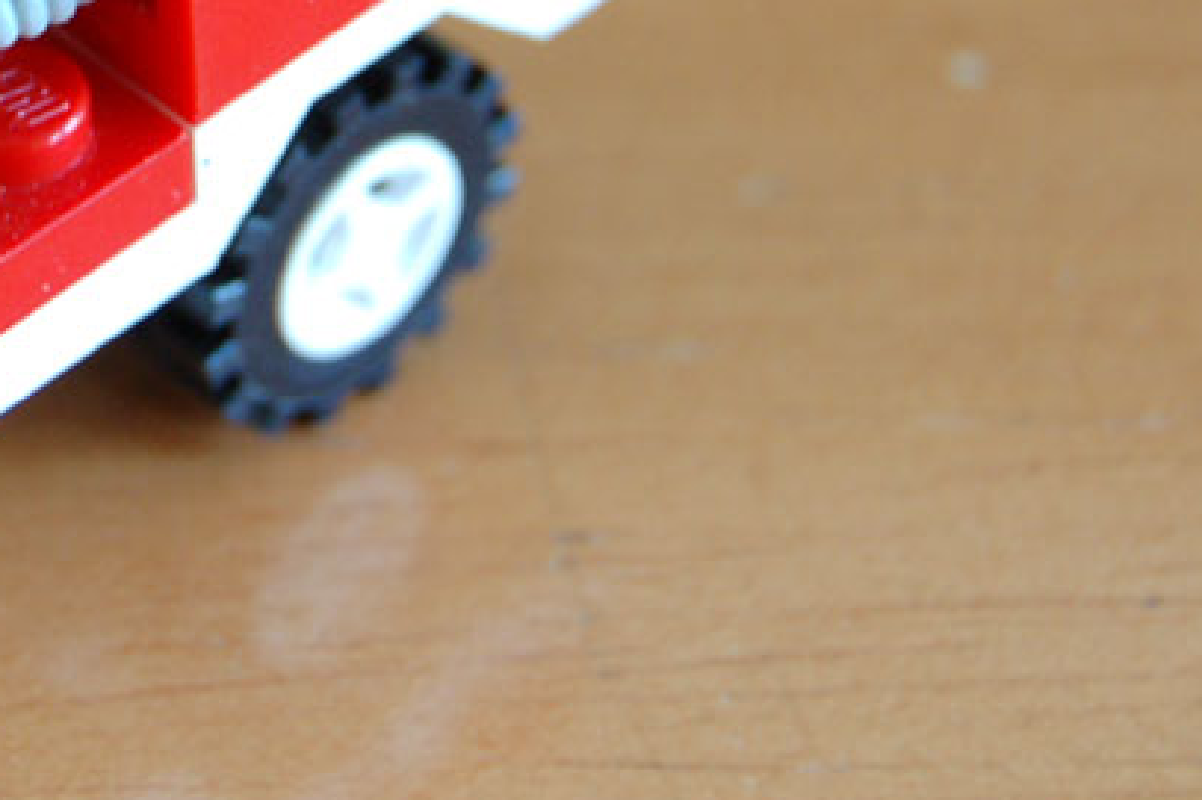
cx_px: -41
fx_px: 5907
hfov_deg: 11.5
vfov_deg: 7.7
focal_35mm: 177
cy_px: -221
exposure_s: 1/15
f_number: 5
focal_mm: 40
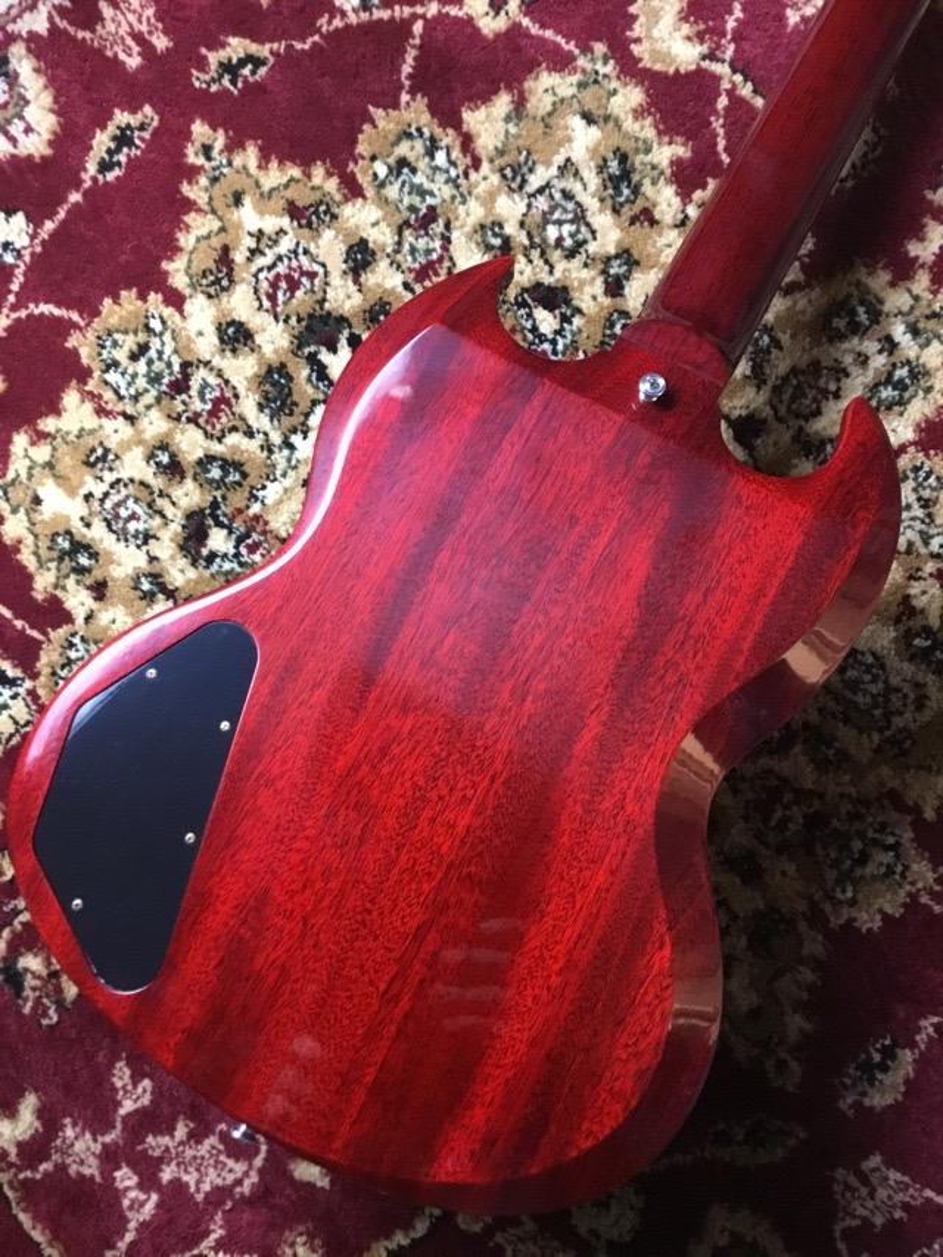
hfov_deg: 45.5
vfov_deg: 58.3
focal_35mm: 31
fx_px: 1126
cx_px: 472
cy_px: 628
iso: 200
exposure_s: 1/20
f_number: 2.4
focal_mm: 3.3
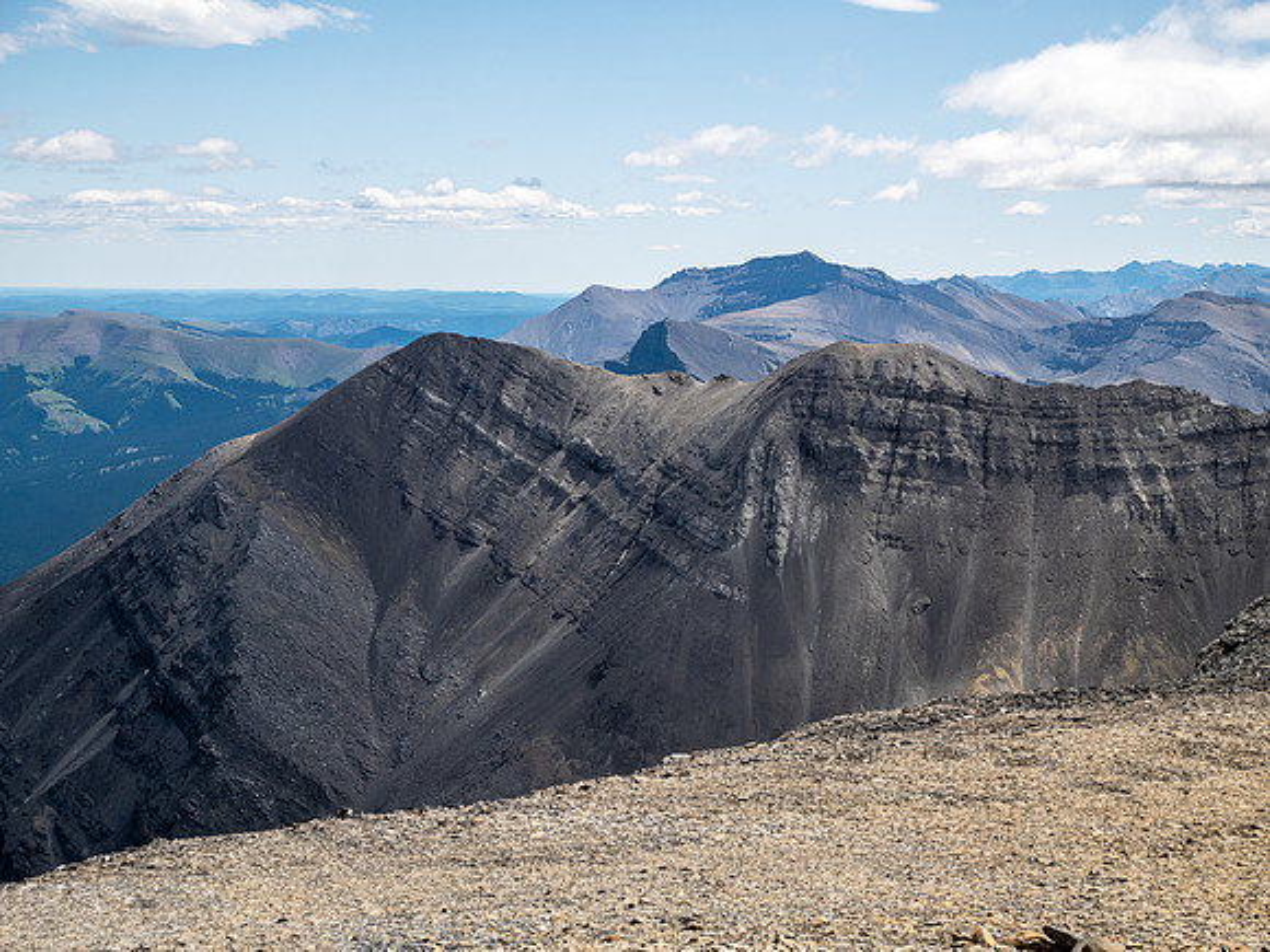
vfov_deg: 22.9
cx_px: 635
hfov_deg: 30.3
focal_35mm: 64
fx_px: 2348
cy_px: 476
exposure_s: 1/250
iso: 200
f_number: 8
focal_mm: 32
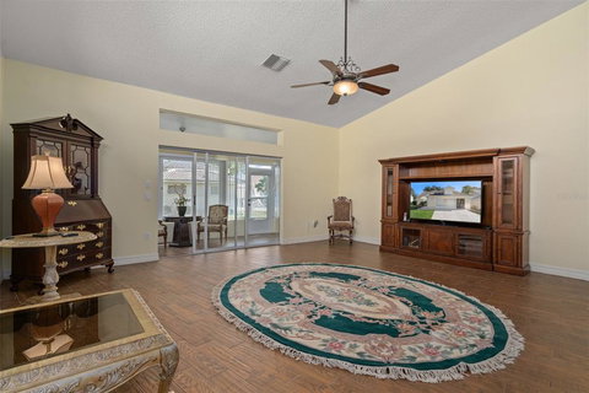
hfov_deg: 93.3
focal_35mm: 17
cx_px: 294
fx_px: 278
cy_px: 196
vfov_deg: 70.4
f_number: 8
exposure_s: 1/5
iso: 320
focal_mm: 17
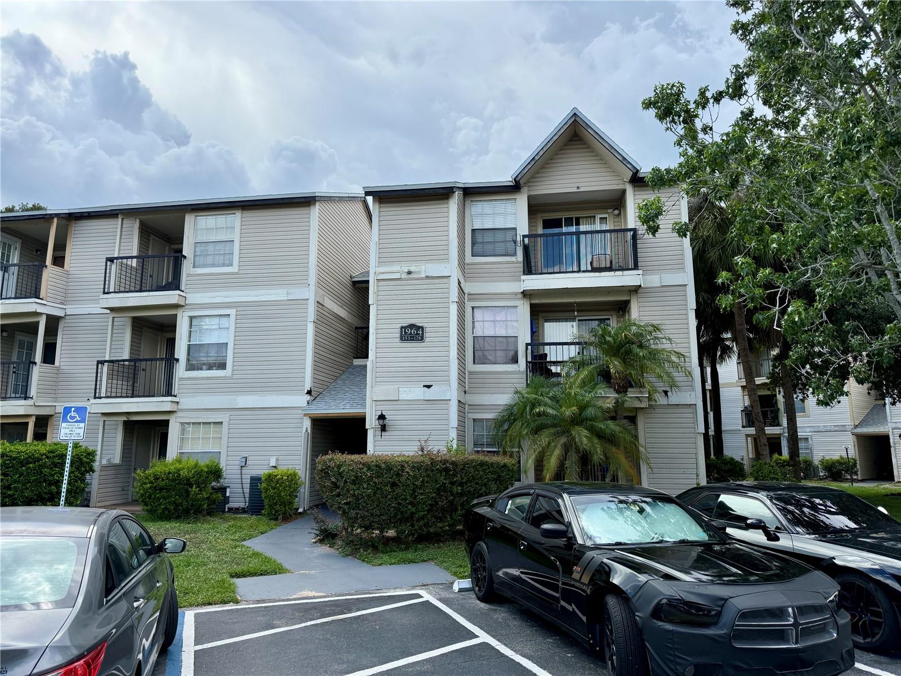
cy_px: 338
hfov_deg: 71.6
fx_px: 625
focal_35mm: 24
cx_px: 450
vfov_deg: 56.8
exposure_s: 1/3145
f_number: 1.78
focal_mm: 6.76
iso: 100
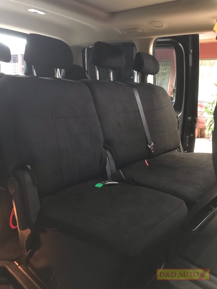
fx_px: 234
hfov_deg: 49.7
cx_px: 108
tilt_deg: -12.4
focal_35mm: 28
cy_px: 144
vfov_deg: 63.4
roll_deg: -3.8
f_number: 1.8
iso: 125
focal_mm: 3.99
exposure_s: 1/4
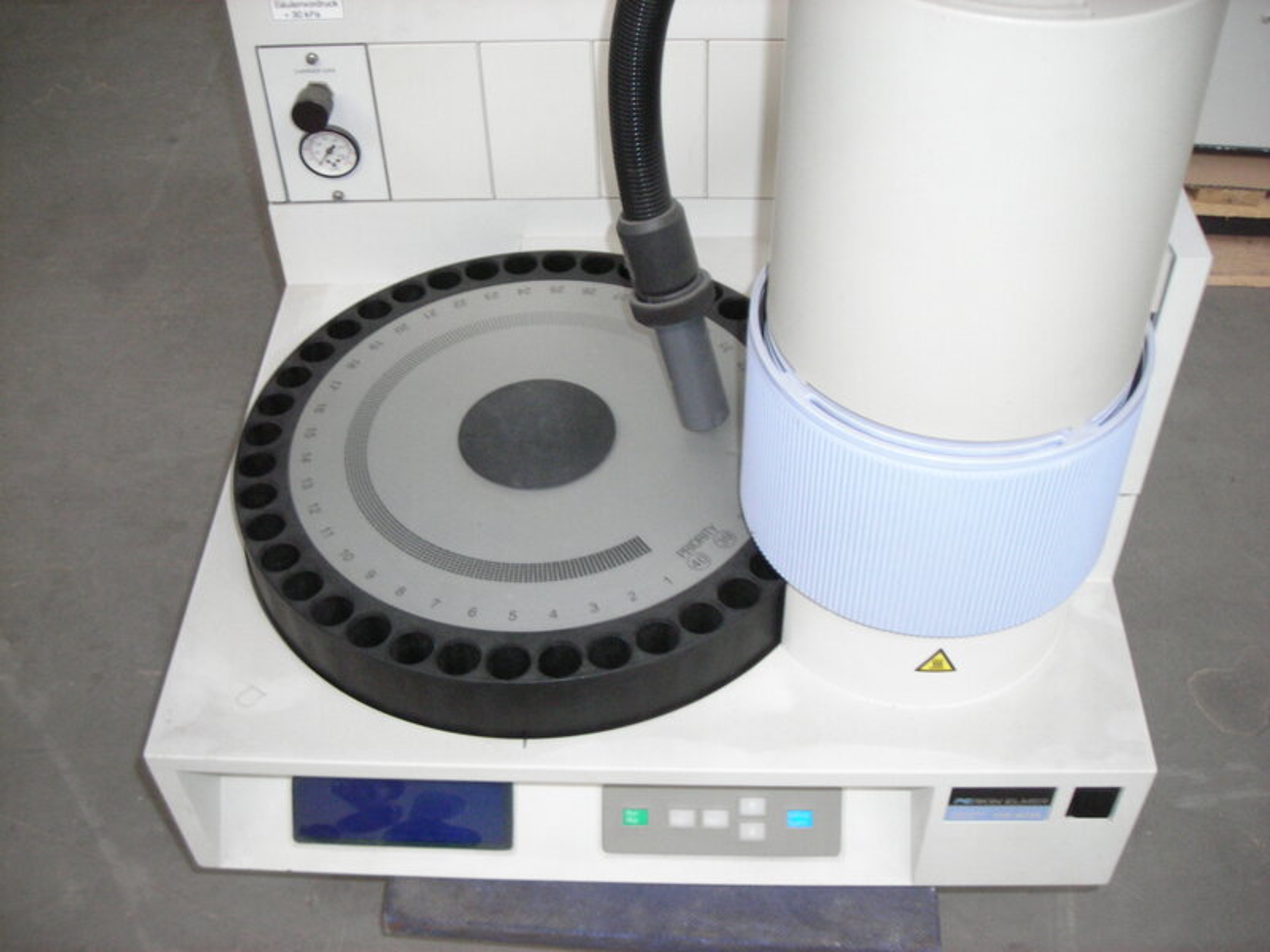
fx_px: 1394
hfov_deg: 49.0
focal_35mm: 38
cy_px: 476
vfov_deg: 37.7
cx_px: 635
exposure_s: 1/22.3
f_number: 3.2
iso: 200
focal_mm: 6.3
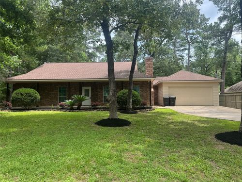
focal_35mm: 24
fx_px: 168
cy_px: 91
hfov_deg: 71.6
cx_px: 121
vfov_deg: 56.8
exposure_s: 1/980
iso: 80
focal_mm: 6.76
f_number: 1.78
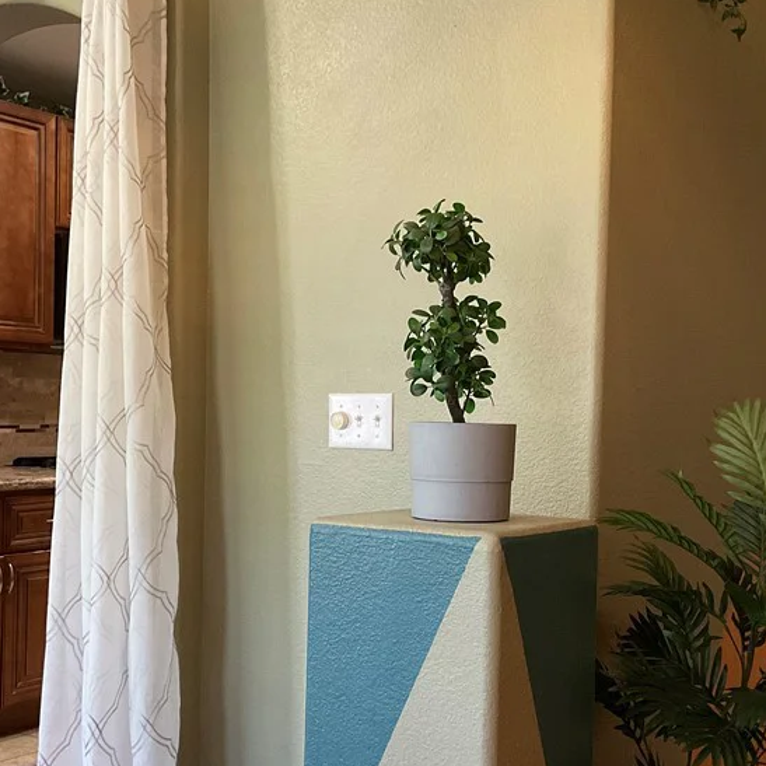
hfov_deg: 35.4
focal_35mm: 48
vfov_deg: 35.3
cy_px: 434
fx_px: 1202
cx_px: 387
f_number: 1.8
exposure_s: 1/60
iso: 200
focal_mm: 3
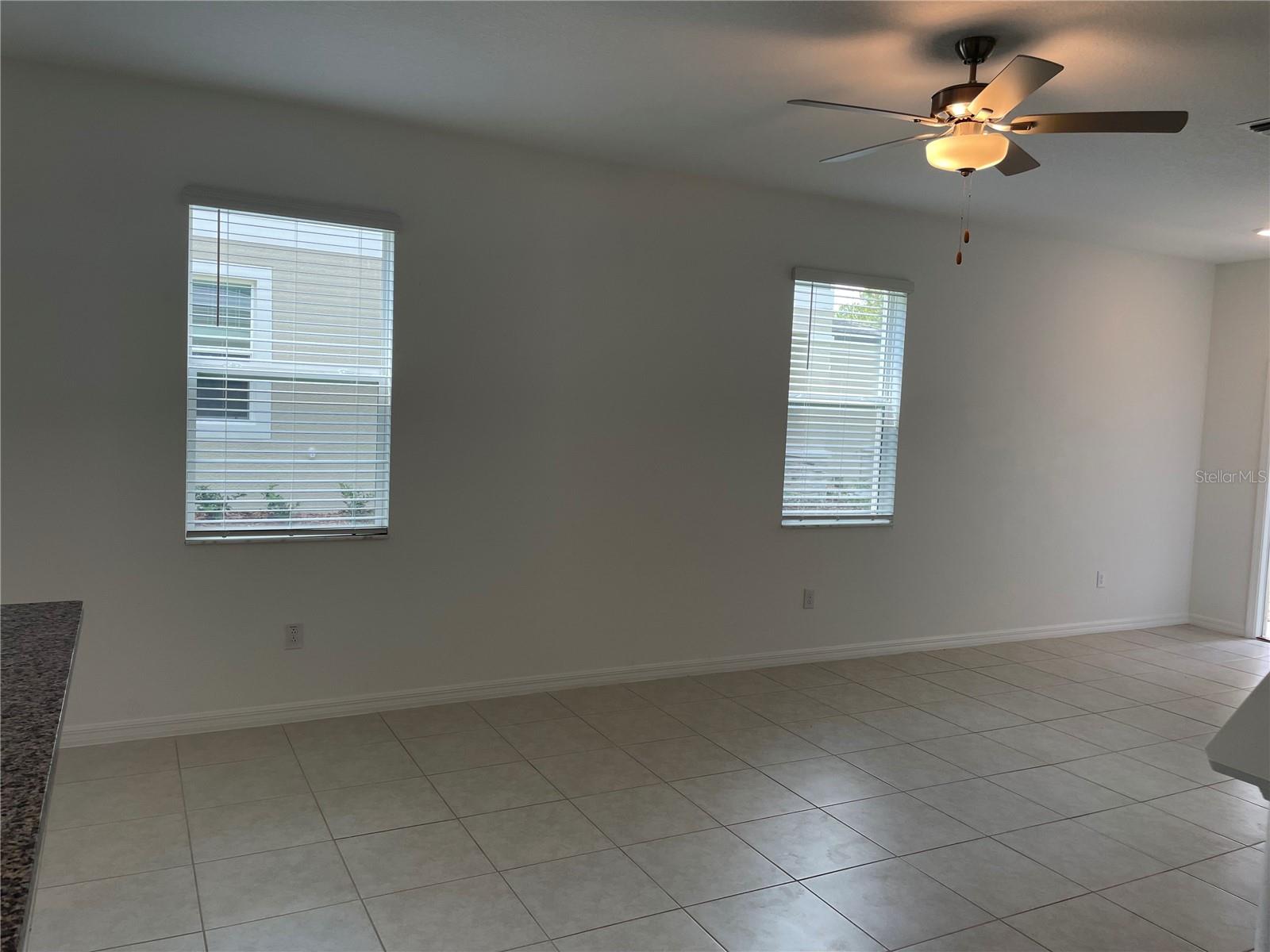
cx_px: 635
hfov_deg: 67.3
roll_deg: -2.0
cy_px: 476
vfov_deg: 53.1
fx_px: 954
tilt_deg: -4.1
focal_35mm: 26
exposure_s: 1/120
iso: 32
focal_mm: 4.2
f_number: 1.6
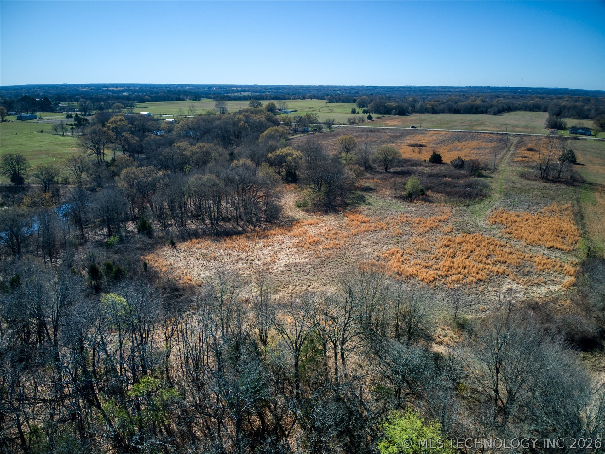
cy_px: 227
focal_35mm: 24
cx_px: 302
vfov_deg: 56.8
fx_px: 419
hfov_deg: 71.6
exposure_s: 1/350
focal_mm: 4.5
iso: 110
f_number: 2.8
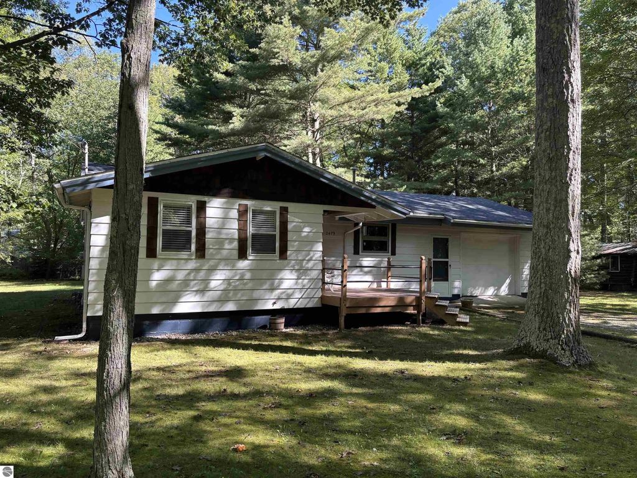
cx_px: 318
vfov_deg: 53.1
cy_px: 239
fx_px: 478
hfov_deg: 67.3
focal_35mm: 26
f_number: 1.6
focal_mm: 5.96
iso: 40
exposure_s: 1/202
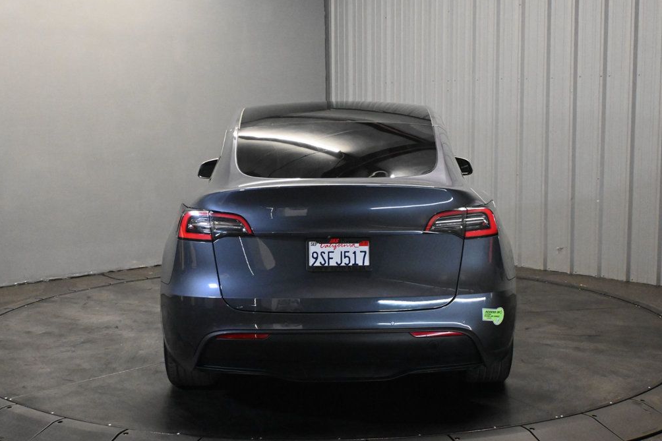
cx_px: 336
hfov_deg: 42.7
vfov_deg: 29.2
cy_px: 225
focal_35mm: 46
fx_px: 846
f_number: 4.8
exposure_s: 1/60
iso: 6400
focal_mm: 30
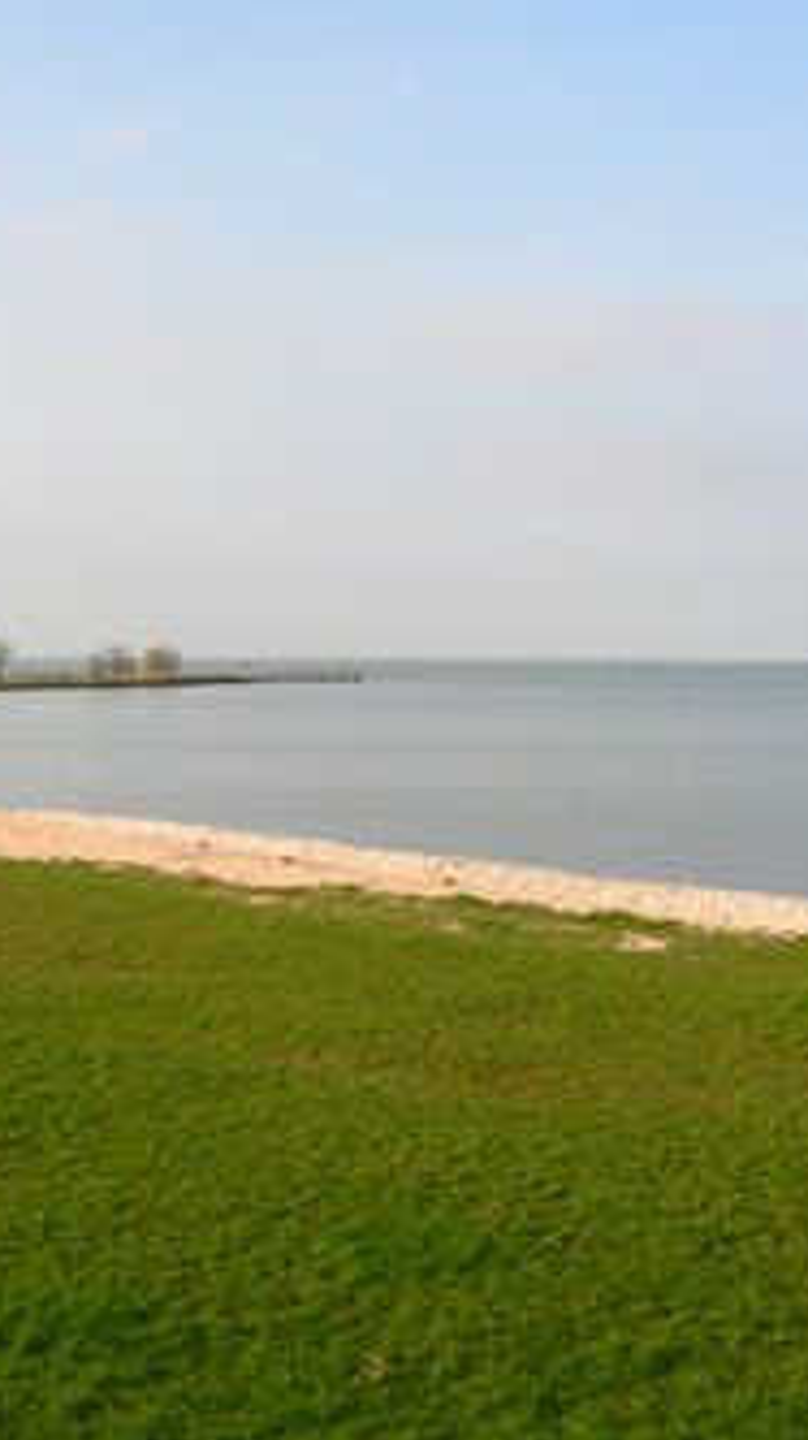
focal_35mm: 50
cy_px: 720
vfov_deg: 41.3
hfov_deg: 23.6
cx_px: 186
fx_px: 1907
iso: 50
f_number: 4.9
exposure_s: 1/180
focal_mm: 5.7
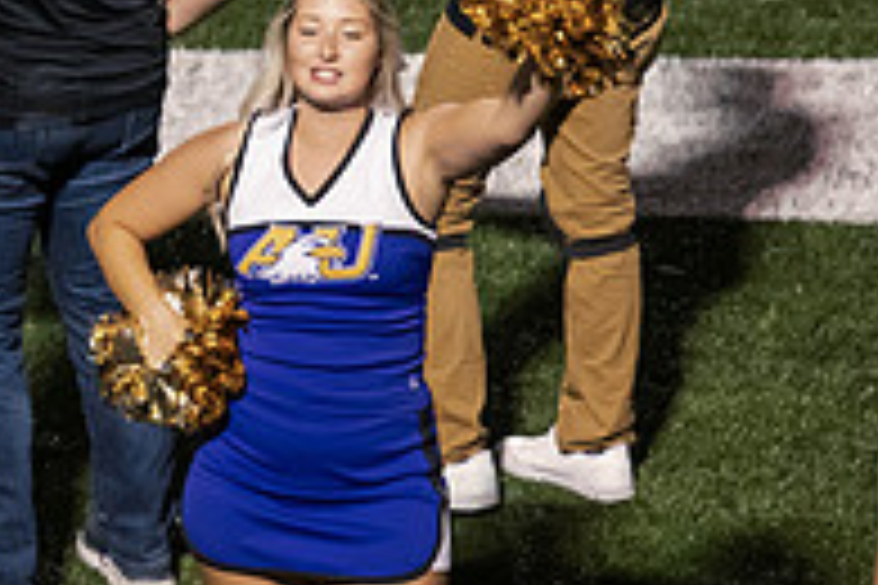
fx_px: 12706
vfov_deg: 2.6
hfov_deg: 4.0
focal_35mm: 521
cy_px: 439
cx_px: -90
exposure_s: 1/500
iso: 4000
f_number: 4
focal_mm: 175
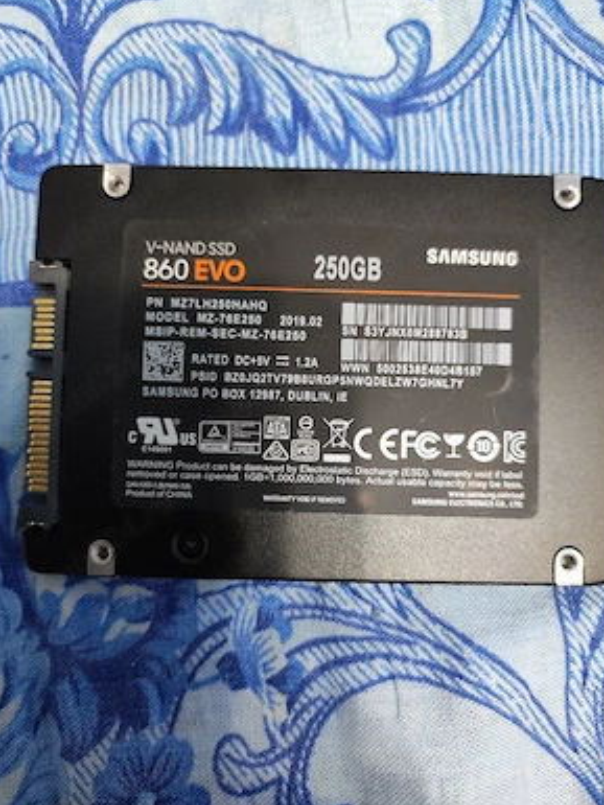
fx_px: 605
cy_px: 409
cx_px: 309
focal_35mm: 26
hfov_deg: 53.1
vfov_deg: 67.3
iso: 1331
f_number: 1.79
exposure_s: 1/33
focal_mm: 4.7
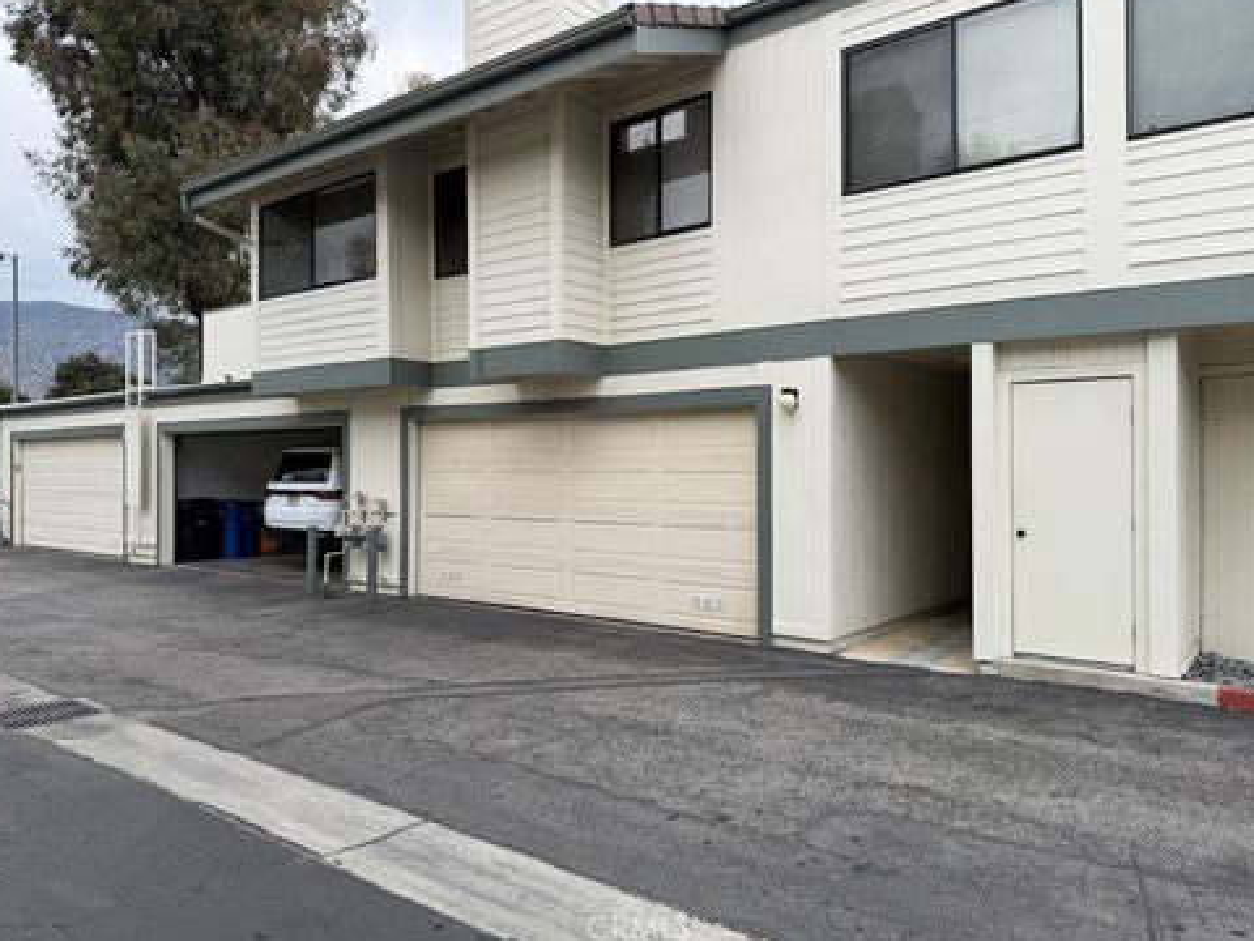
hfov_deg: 69.4
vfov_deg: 54.9
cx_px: 622
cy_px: 456
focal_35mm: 25
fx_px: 906
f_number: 1.78
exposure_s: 1/1553
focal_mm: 6.76
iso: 80
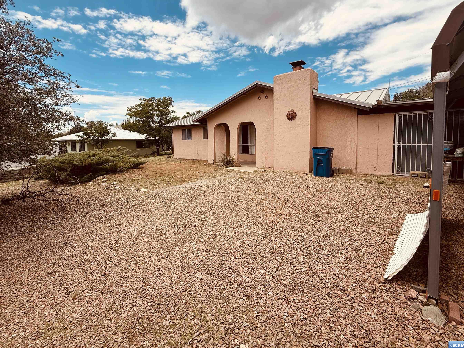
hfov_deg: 94.5
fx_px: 214
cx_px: 229
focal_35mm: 16
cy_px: 151
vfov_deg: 77.7
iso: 50
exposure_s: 1/1795
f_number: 2.2
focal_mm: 2.22
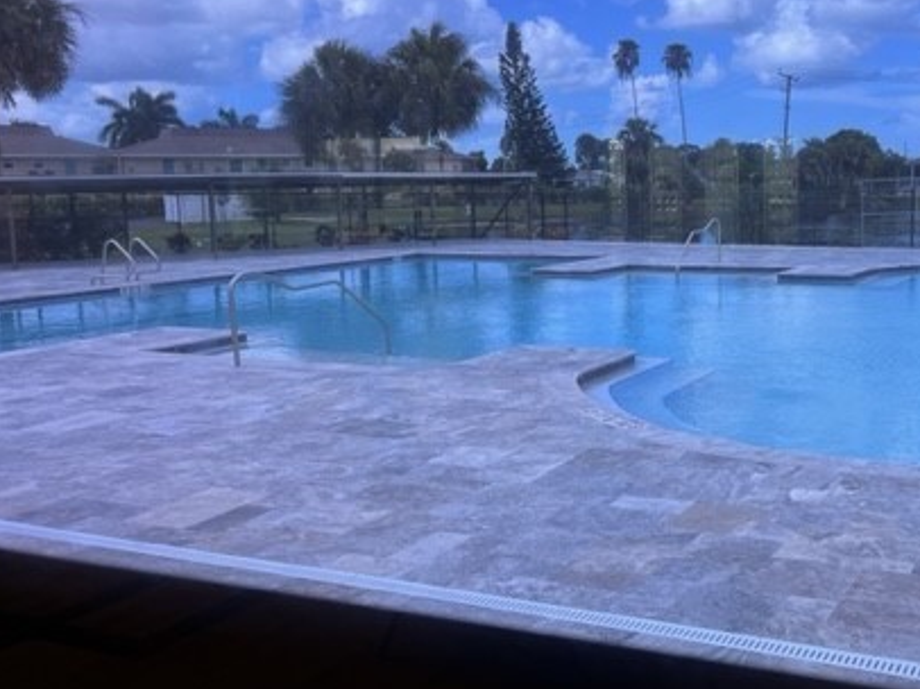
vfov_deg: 35.0
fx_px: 1089
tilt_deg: -5.9
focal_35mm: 41
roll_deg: -0.2
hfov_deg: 44.8
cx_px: 646
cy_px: 283
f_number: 1.6
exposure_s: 1/497
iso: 50
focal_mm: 5.1
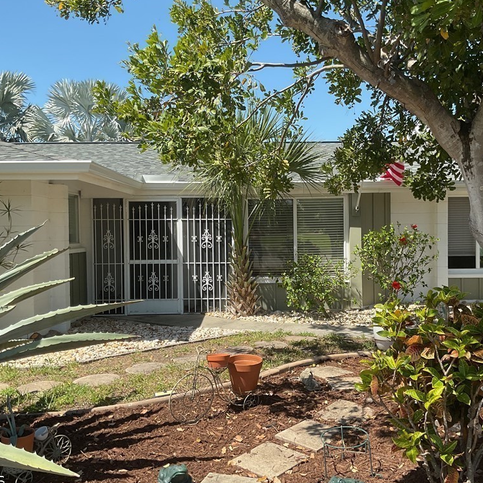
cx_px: 274
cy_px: 245
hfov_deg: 47.1
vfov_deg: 47.2
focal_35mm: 35
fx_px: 553
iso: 16
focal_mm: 3
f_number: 1.8
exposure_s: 1/929
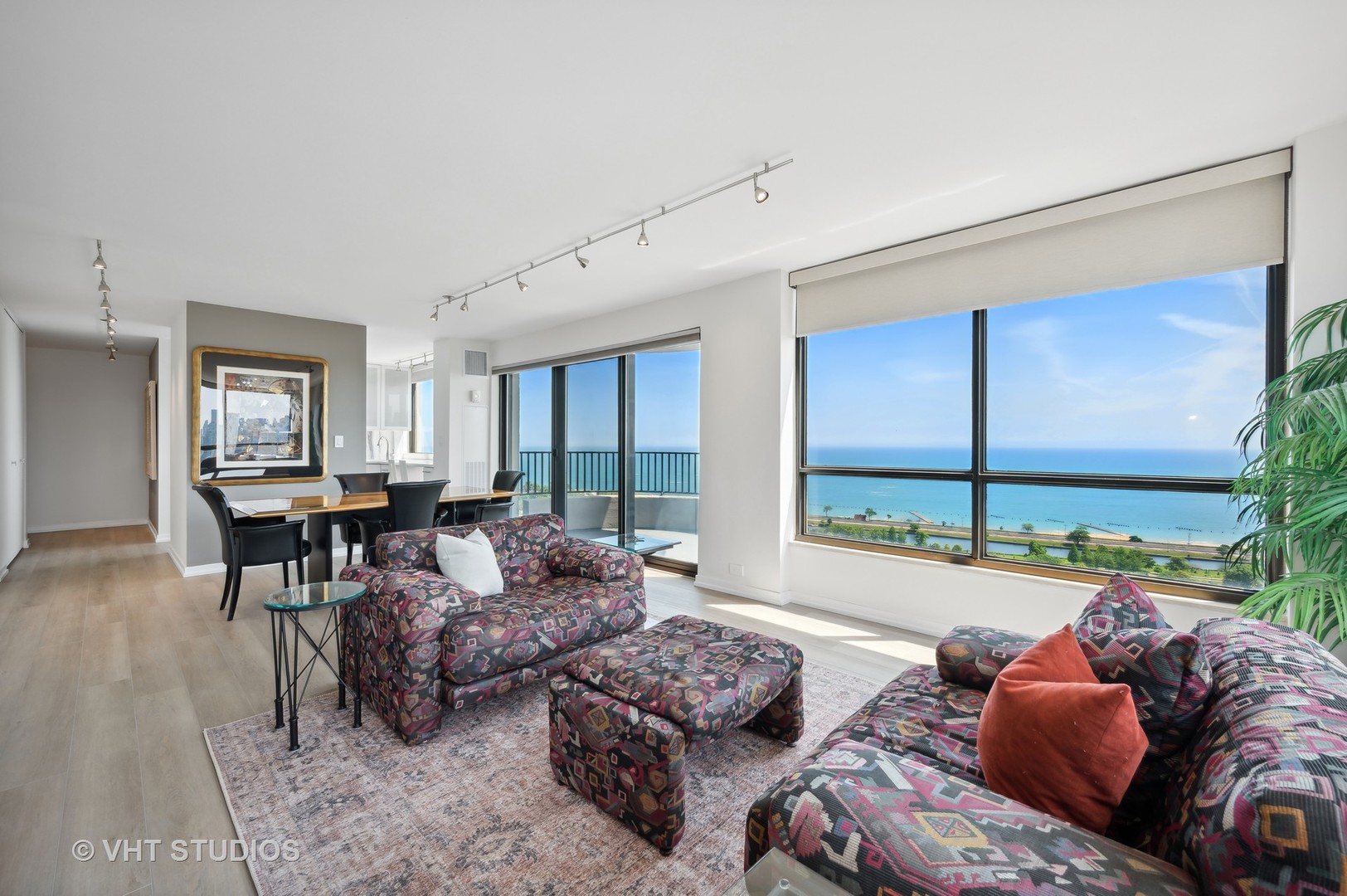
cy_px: 448
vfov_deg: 81.1
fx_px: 523
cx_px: 674
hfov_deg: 104.3
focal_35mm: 14
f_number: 10
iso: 100
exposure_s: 1/25
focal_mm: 14
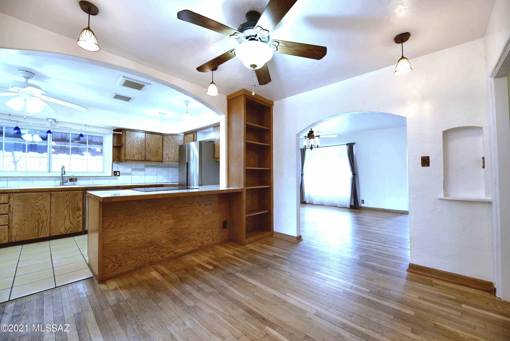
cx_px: 255
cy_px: 170
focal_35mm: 14
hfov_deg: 104.2
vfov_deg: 81.2
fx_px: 198
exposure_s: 1/60
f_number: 4
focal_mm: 14
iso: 450
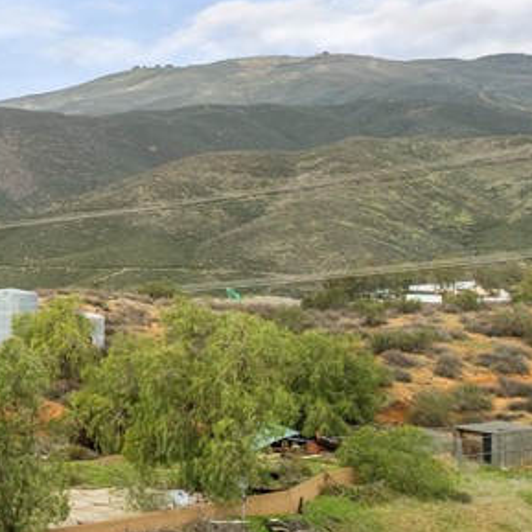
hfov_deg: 19.5
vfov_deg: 23.0
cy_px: 199
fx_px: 1304
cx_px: -304
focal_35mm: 75
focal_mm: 12.29
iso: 100
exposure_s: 1/500
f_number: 2.8
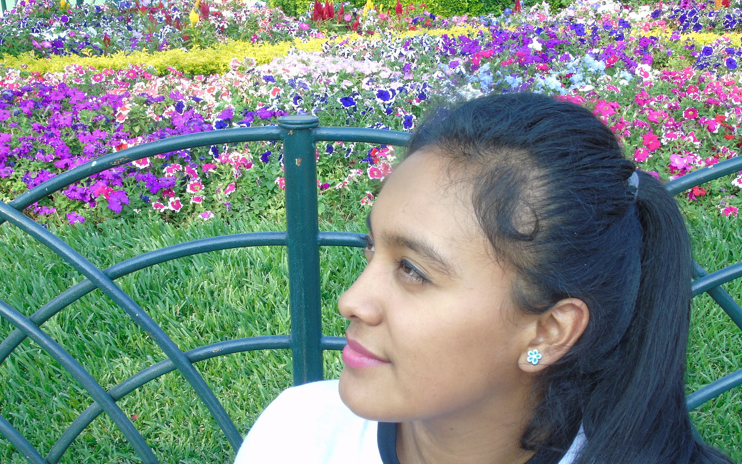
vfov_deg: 26.3
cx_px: 370
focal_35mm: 49
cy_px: 275
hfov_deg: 41.1
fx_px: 991
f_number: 8.1
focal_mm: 8.2
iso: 100
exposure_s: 1/30
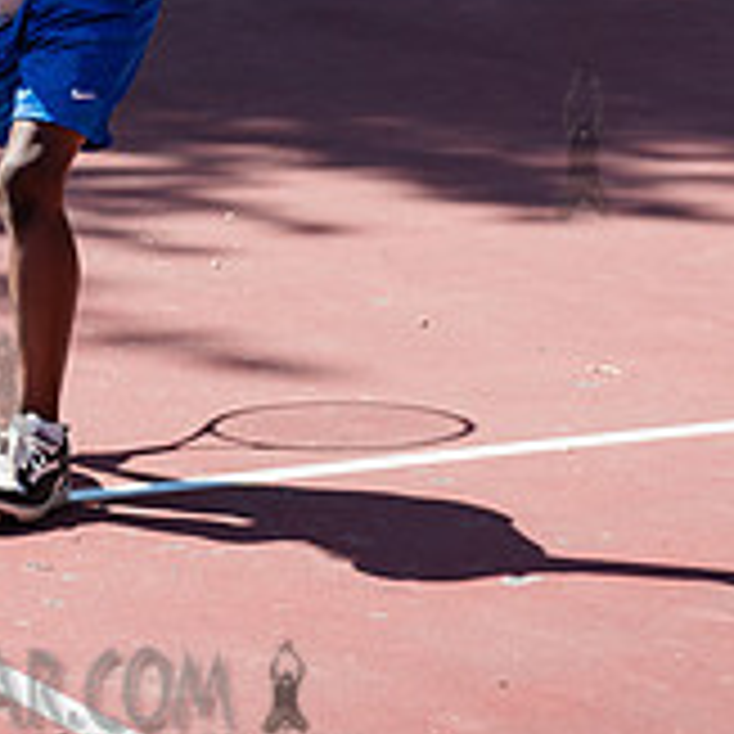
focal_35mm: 233
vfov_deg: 7.5
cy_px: -84
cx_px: -77
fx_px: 5590
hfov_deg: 7.5
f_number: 3.5
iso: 200
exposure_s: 1/800
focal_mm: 70
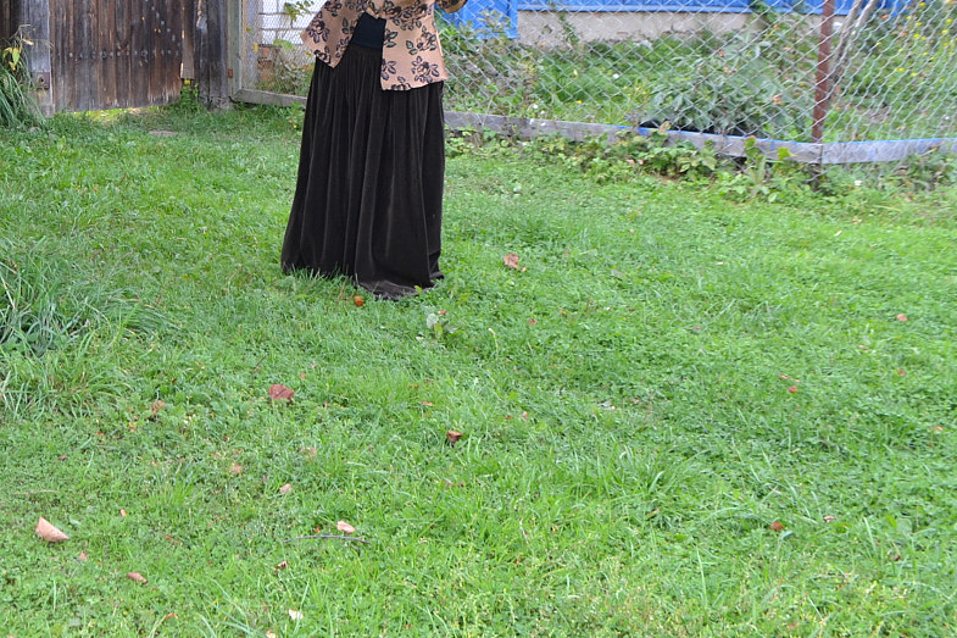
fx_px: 1462
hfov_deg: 33.8
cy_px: 133
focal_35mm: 55
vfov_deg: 24.2
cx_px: 50
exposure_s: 1/60
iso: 400
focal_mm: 18
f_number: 6.3
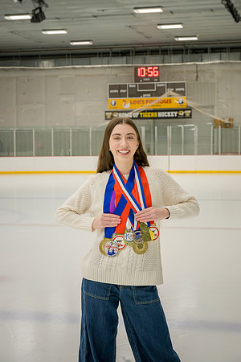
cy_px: 181
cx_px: 120
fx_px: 713
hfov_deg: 19.2
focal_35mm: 71
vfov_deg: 28.5
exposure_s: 1/250
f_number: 8
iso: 3200
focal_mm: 71
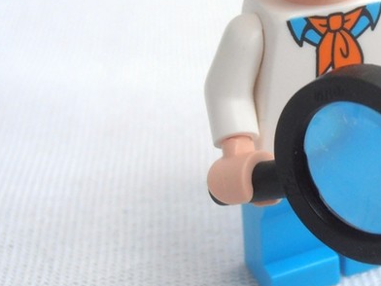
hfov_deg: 22.5
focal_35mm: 85
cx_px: 333
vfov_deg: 17.3
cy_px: 69
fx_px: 936
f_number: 3.9
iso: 125
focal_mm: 6.61
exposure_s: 1/25
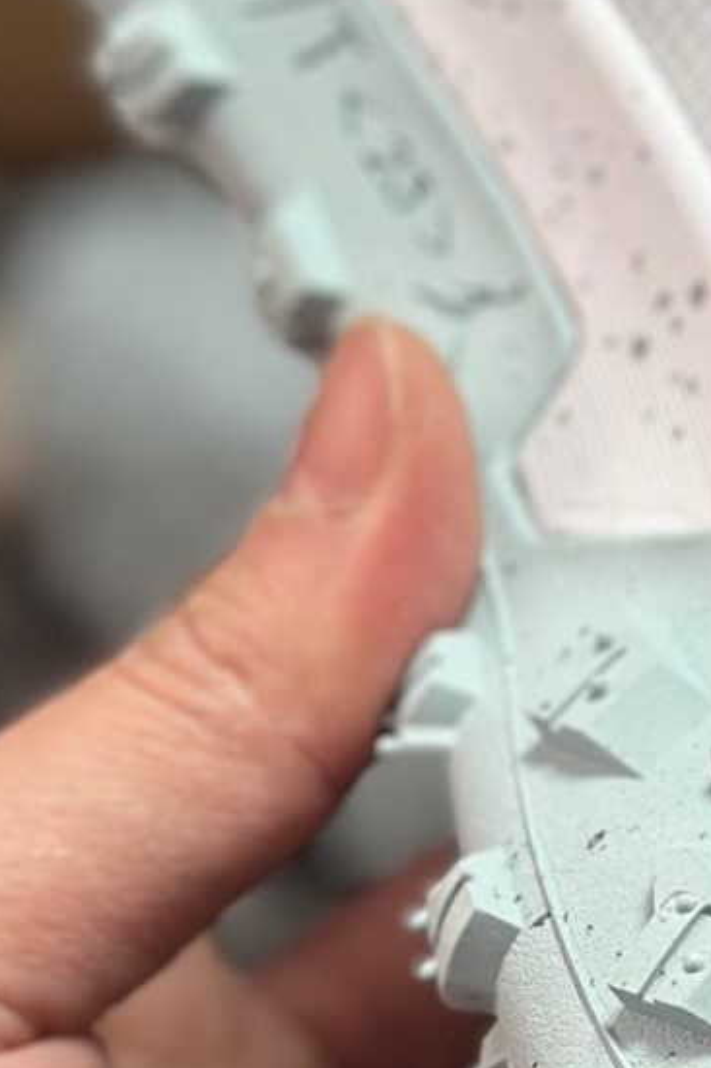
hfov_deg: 7.3
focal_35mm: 186
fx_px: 5517
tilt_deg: -57.5
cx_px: 1076
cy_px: 223
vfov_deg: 11.0
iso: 80
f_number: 1.78
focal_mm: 6.86
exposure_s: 1/1721
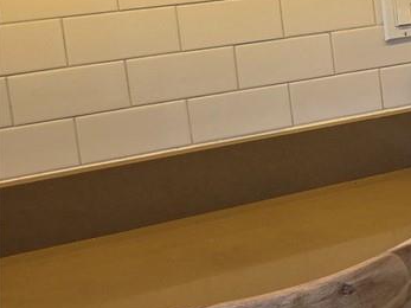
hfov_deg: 13.9
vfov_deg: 13.8
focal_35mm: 106
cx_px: 944
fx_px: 1258
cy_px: 1
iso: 40
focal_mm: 5.4
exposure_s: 1/120
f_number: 1.8
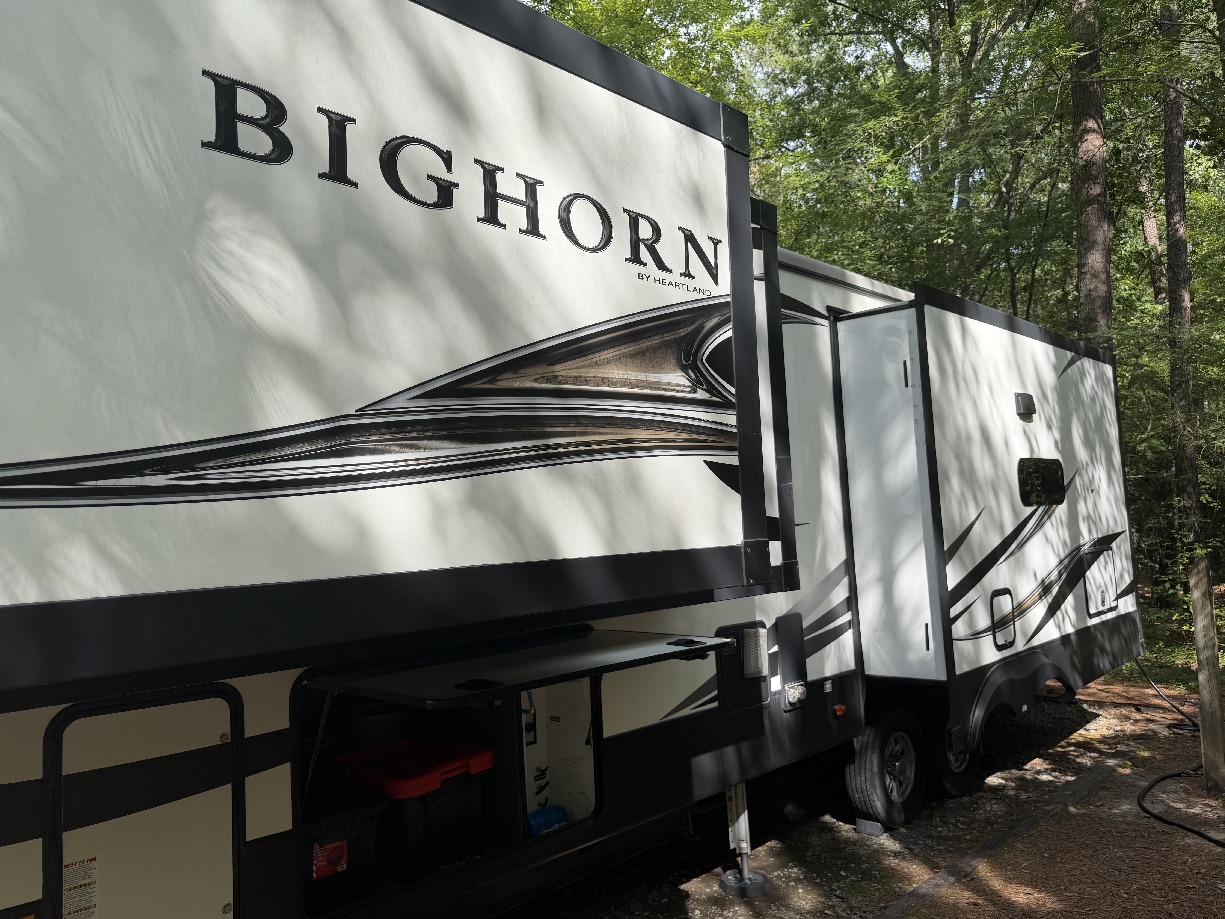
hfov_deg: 71.6
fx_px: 849
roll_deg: +2.5
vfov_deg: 56.8
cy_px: 460
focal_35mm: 24
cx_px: 612
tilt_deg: +4.2
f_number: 1.78
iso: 80
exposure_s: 1/967
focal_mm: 6.76
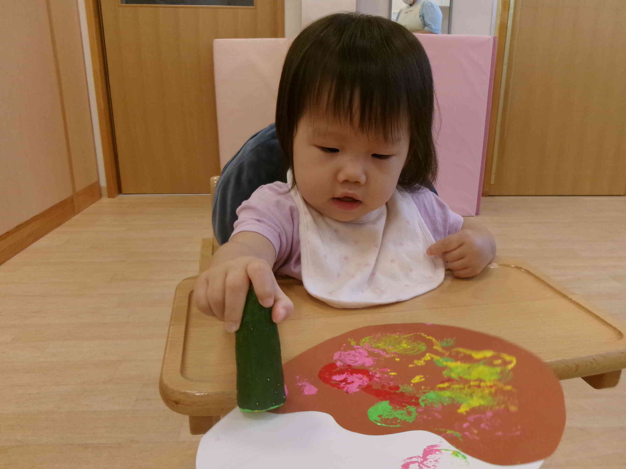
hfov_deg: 63.4
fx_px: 506
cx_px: 313
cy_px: 234
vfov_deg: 49.7
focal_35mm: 28
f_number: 3.9
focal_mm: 5.1
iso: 382
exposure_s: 1/125
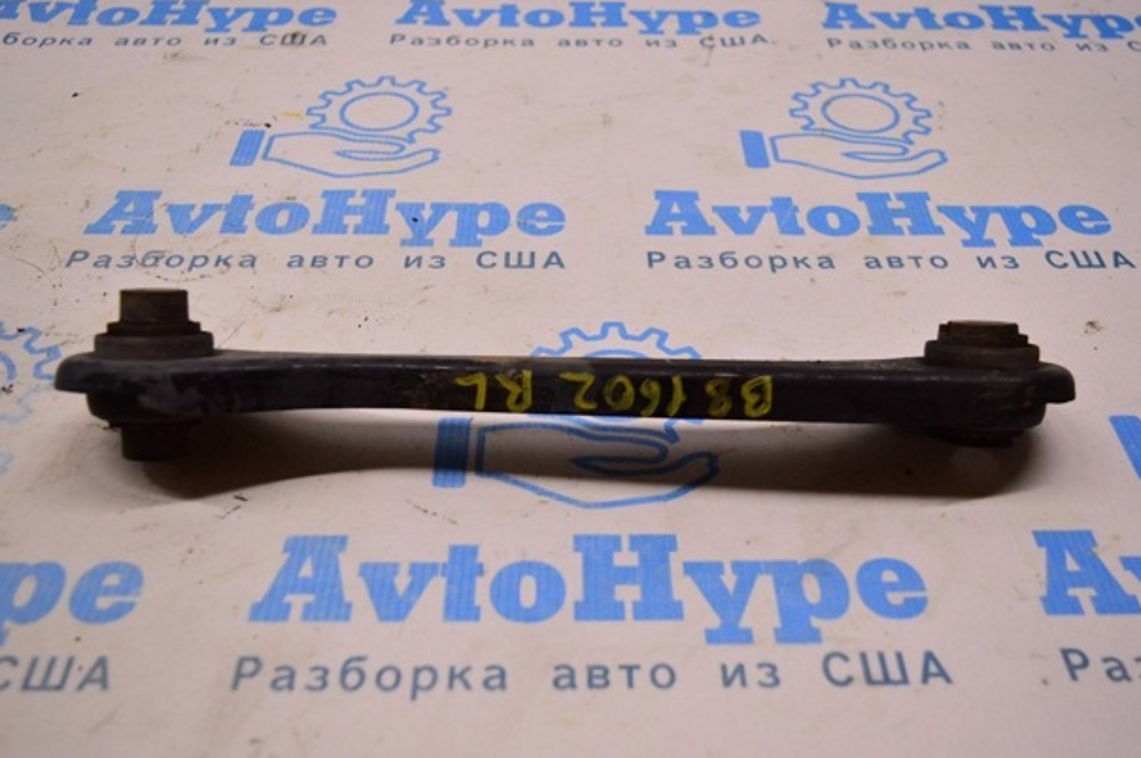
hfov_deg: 52.5
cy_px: 366
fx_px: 1156
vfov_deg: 36.3
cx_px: 582
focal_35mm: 37
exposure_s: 1/400
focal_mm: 23
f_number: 4
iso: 1600
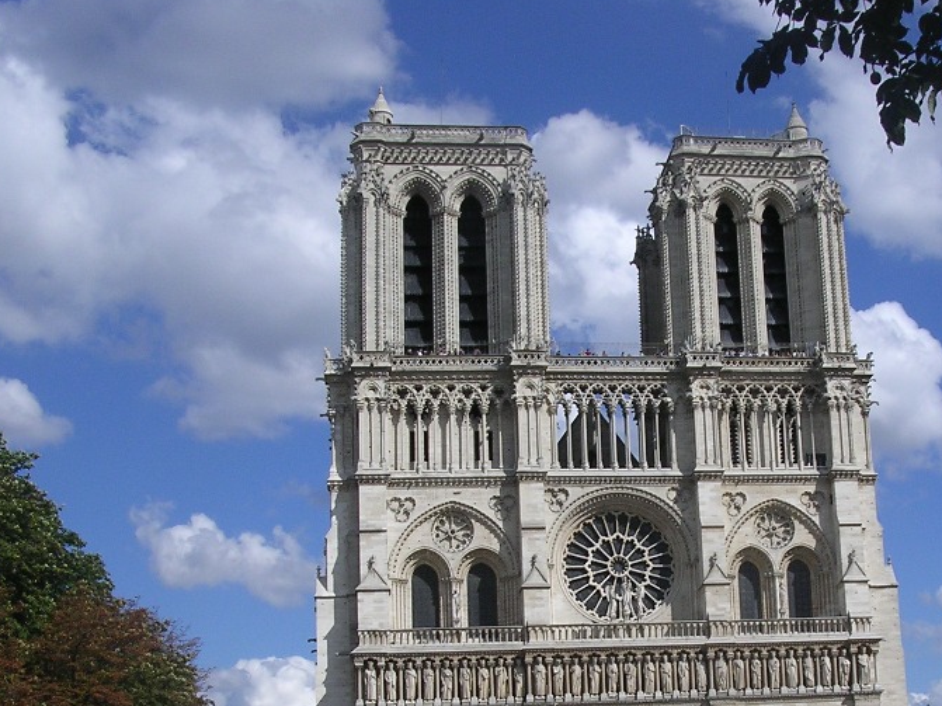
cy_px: 526
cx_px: 635
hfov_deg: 32.9
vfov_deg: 24.9
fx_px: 1578
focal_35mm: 58
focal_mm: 5.8
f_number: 5.6
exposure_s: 1/531
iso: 100
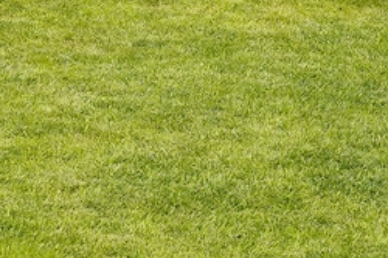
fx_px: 2153
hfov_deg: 10.0
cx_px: -183
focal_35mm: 200
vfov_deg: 6.8
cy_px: -119
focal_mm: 50
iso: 100
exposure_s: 1/800
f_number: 5
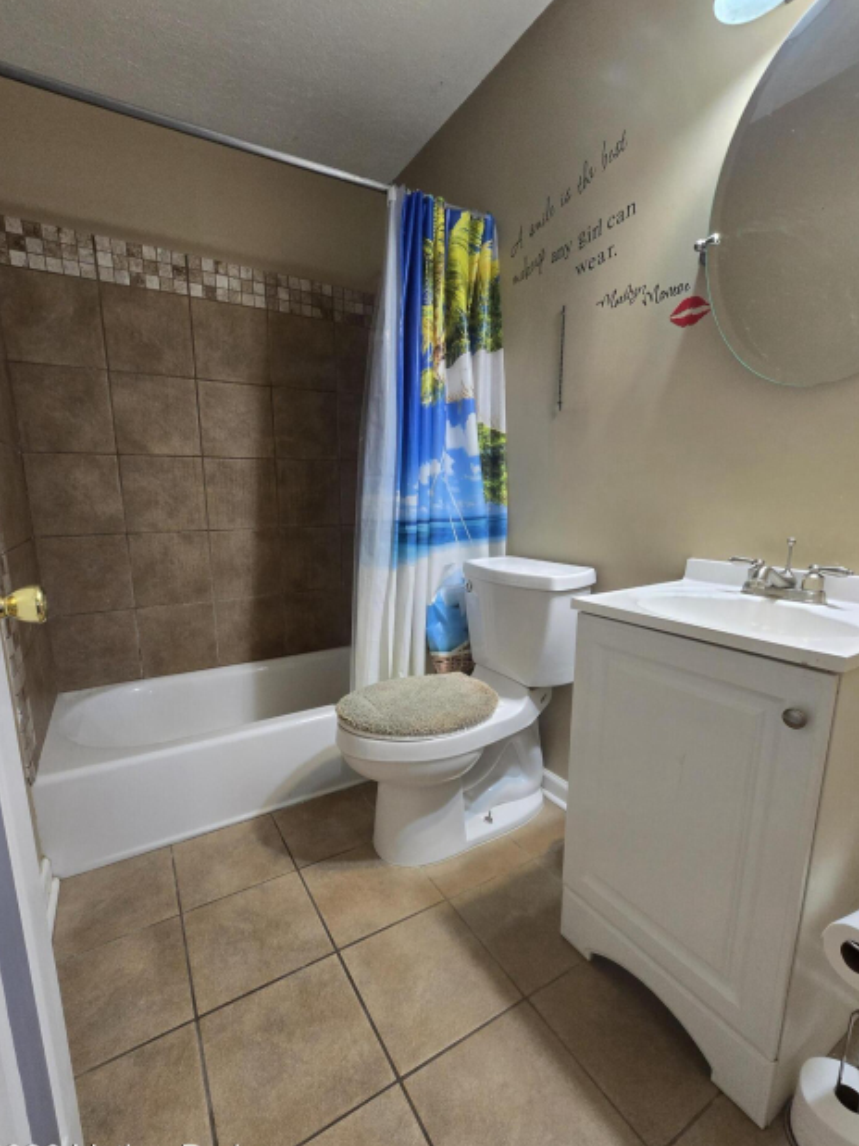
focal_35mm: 14
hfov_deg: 85.6
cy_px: 597
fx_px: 463
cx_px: 418
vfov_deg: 102.0
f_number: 2.2
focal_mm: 2.2
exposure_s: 1/60
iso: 250
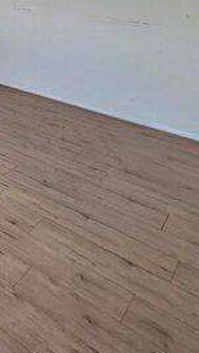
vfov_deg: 47.3
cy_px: 22
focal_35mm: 37
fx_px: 347
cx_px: -161
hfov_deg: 21.2
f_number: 2.2
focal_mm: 1.74
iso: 40
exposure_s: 1/50
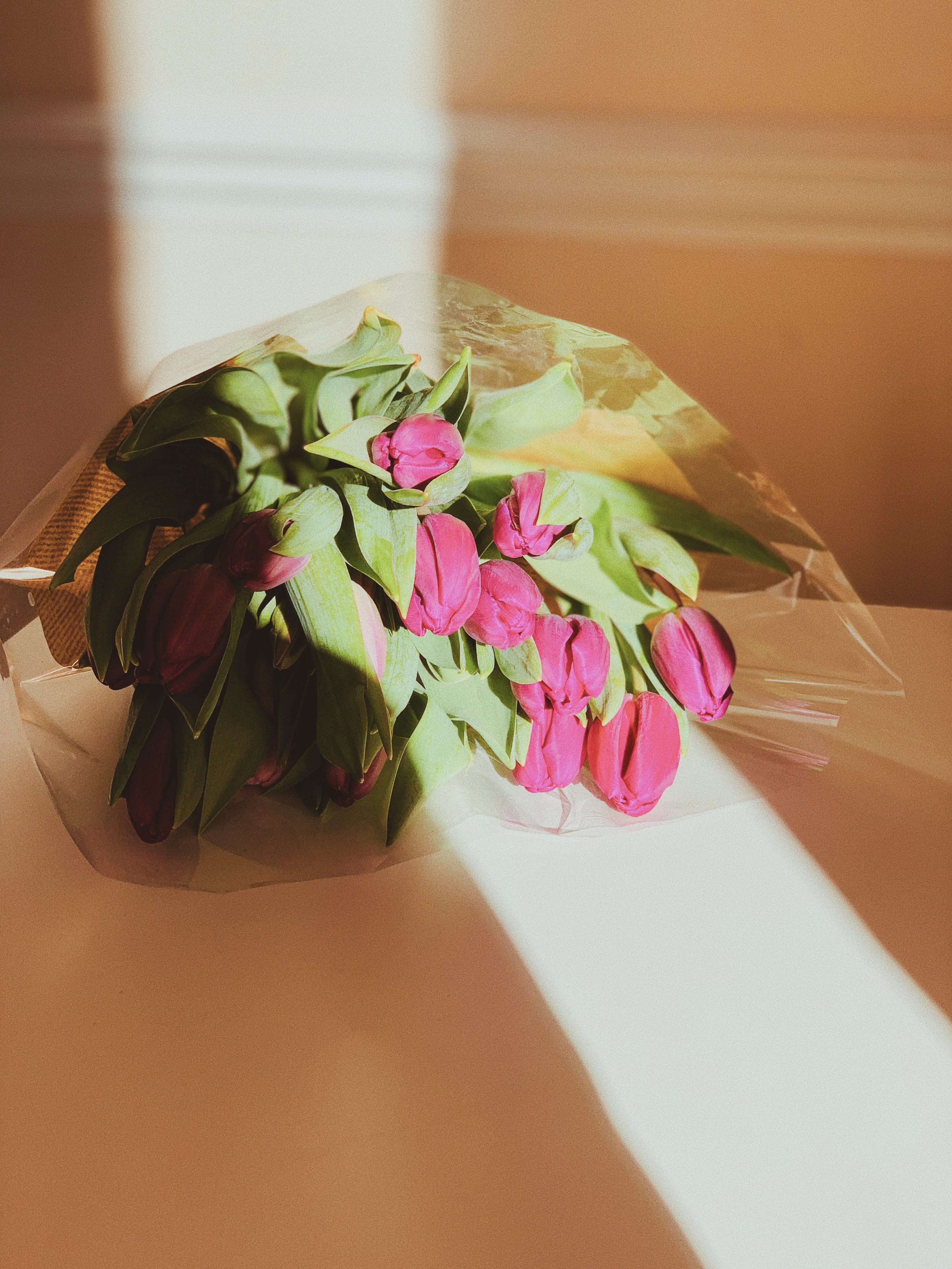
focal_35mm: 52
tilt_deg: -22.1
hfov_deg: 28.0
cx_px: 476
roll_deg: +1.4
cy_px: 634
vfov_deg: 36.8
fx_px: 1907
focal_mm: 6
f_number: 2.4
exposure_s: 1/421
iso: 16
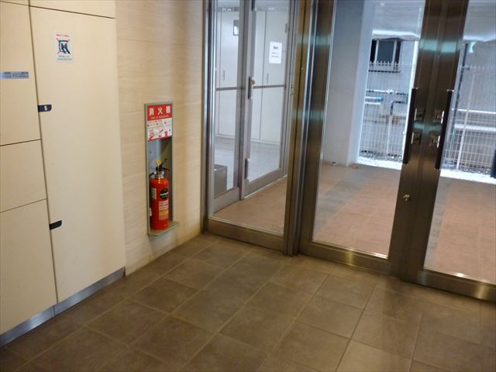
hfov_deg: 63.4
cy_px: 186
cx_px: 248
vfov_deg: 49.7
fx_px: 401
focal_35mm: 28
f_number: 3.1
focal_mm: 5
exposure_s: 1/13
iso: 400
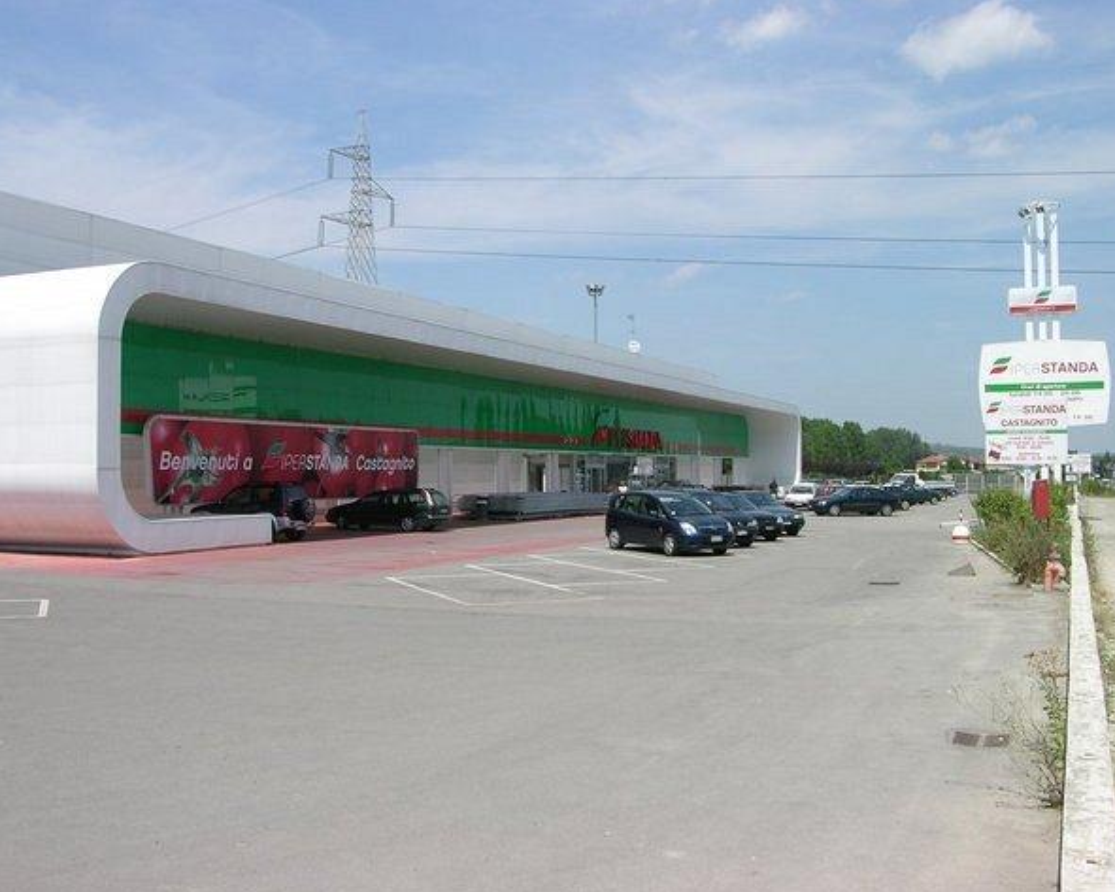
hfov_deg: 49.1
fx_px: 1221
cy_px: 449
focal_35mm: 37
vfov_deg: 40.1
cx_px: 558
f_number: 6.3
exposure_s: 1/231
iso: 50
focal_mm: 8.9
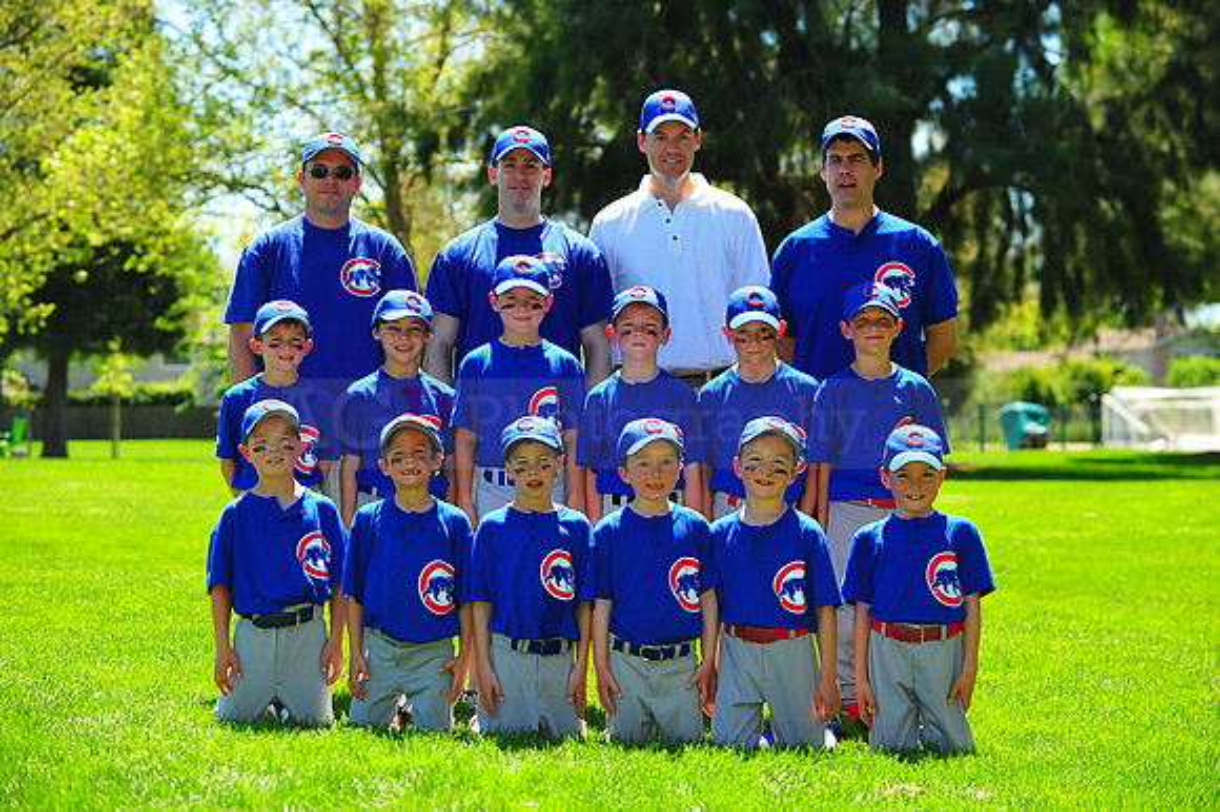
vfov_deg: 13.0
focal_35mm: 105
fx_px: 3556
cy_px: 406
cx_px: 610
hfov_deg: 19.5
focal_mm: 105
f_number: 5
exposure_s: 1/400
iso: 200
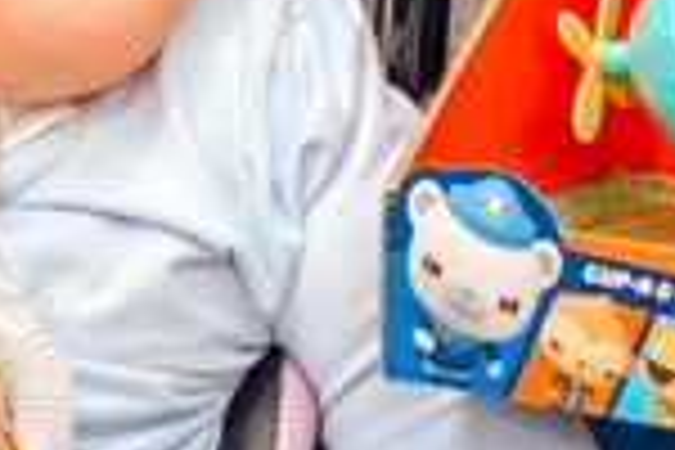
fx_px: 6918
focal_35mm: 369
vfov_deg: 3.7
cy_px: -144
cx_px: 126
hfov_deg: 5.6
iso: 125
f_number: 2
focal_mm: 6
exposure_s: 1/40
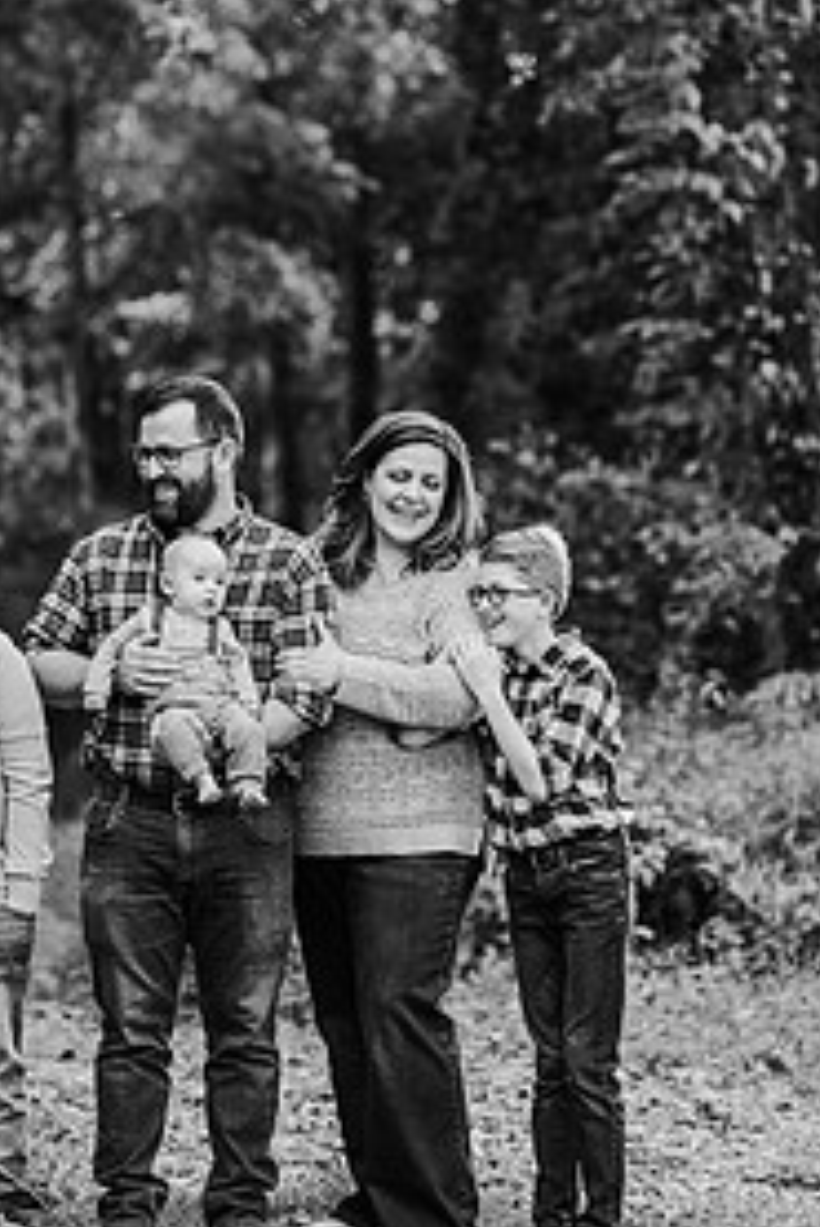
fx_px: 4709
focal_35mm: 138
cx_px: 213
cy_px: 412
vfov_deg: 14.8
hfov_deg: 9.9
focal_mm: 85
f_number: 2.2
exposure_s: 1/200
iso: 125
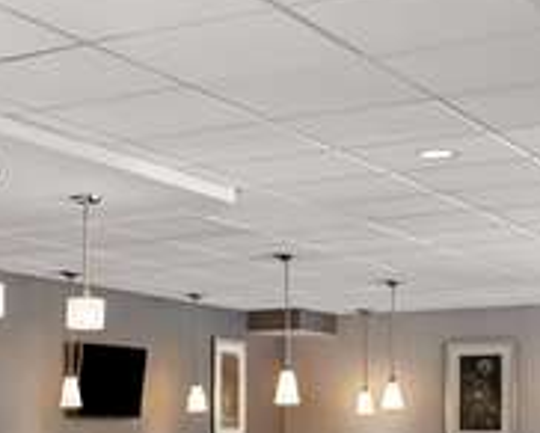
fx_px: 1264
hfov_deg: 24.0
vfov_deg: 19.0
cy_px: 421
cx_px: 177
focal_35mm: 79
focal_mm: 15
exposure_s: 1/2.5
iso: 800
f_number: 8
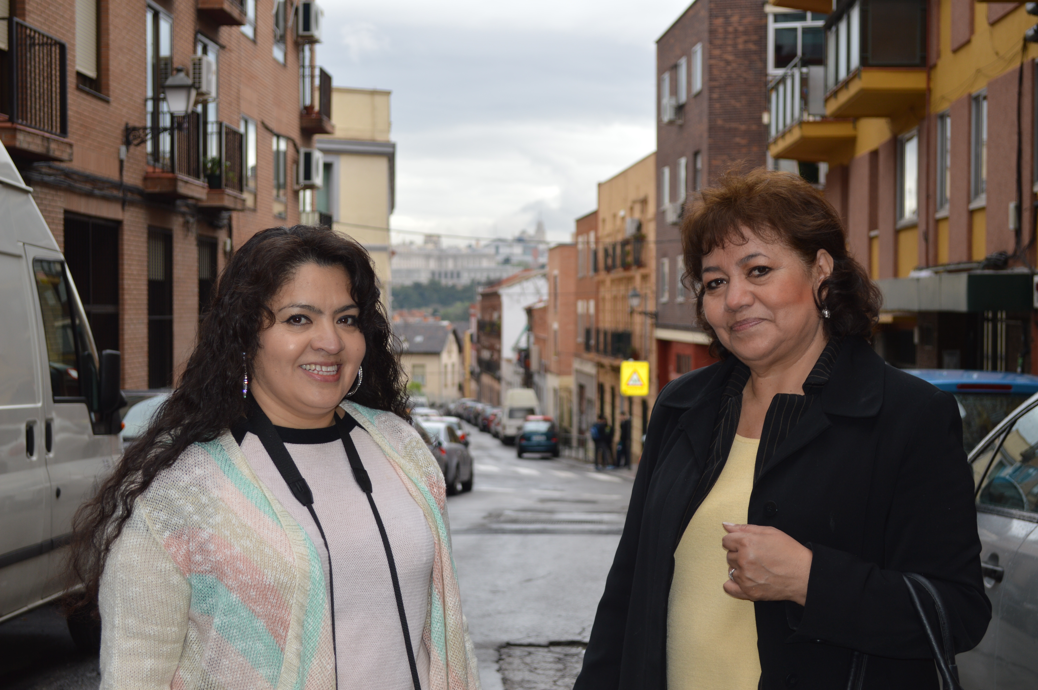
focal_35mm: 57
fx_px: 1642
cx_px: 519
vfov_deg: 23.7
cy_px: 345
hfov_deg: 35.1
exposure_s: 1/200
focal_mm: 38
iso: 100
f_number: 5
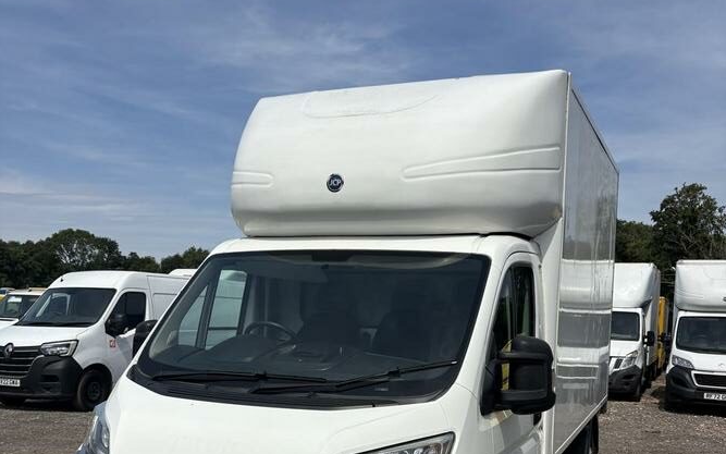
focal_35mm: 37
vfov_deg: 33.5
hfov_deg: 52.7
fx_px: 732
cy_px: 356
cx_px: 364
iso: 50
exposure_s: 1/6993
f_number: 1.6
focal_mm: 5.96
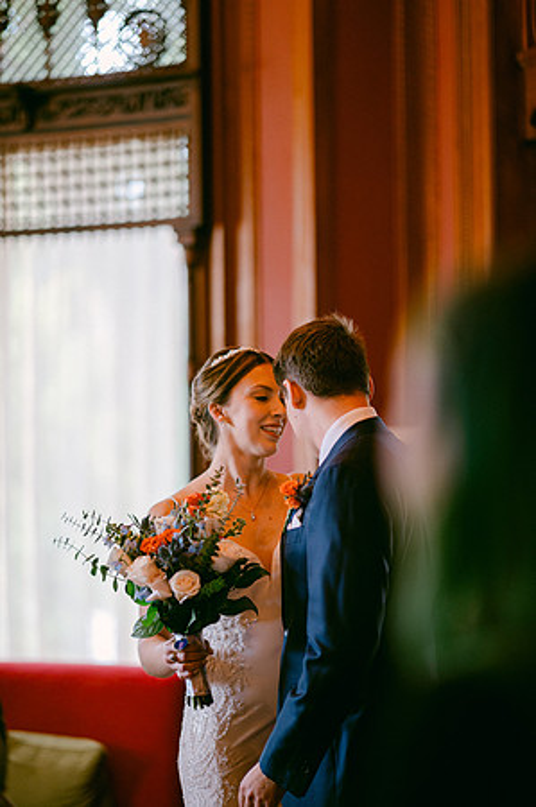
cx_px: 268
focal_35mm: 105
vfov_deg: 19.5
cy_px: 404
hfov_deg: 13.0
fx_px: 2350
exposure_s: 1/320
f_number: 1.4
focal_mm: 105
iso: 800
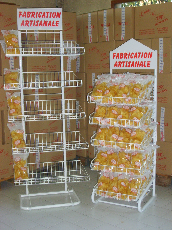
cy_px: 115
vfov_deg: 36.8
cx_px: 86
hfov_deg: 28.0
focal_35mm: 52
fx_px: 345
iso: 163
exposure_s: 1/45
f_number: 3.3
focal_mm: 8.7
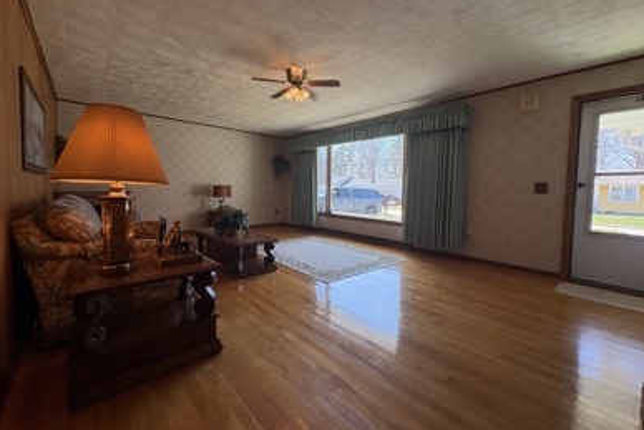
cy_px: 204
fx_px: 268
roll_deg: -0.8
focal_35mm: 15
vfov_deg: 77.3
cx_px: 329
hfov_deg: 100.4
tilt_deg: -2.7
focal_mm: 2.22
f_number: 2.2
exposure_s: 1/131
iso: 80
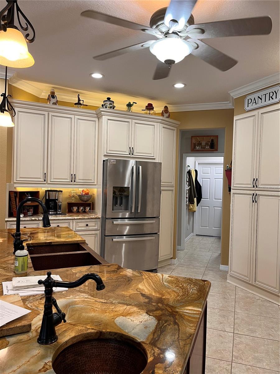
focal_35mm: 26
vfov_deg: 67.3
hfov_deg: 53.1
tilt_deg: -0.4
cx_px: 140
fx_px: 280
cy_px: 187
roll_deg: -1.3
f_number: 1.6
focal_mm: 5.1
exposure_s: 1/60
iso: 80
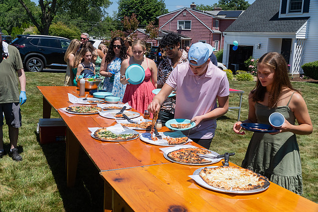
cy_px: 106
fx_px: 318
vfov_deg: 36.9
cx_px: 159
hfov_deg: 53.1
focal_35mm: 36
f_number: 8
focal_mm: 24
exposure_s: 1/2000
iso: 640
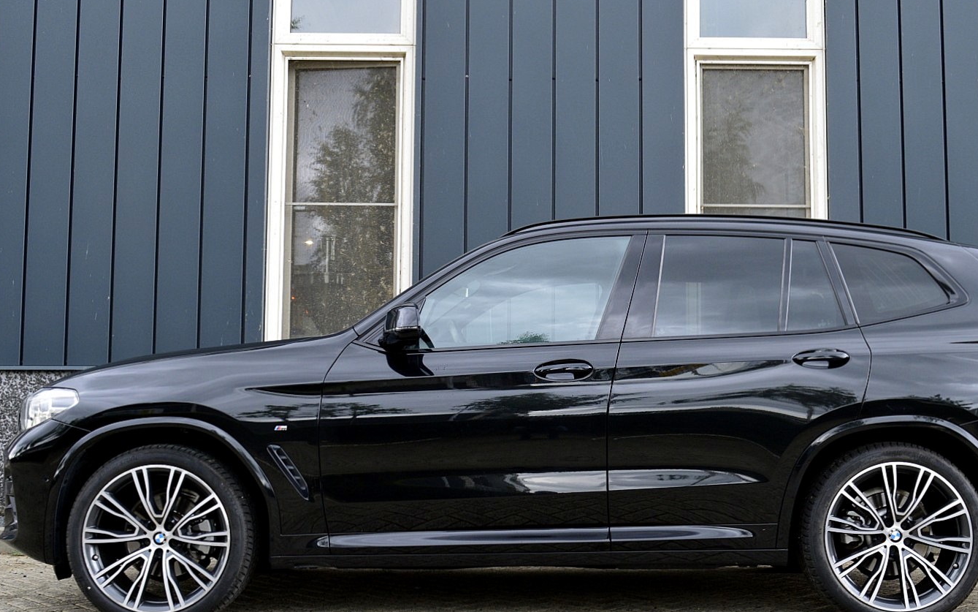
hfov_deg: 46.5
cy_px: 366
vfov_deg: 30.0
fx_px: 1136
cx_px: 539
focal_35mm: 43
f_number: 8
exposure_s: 1/60
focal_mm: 23
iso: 640
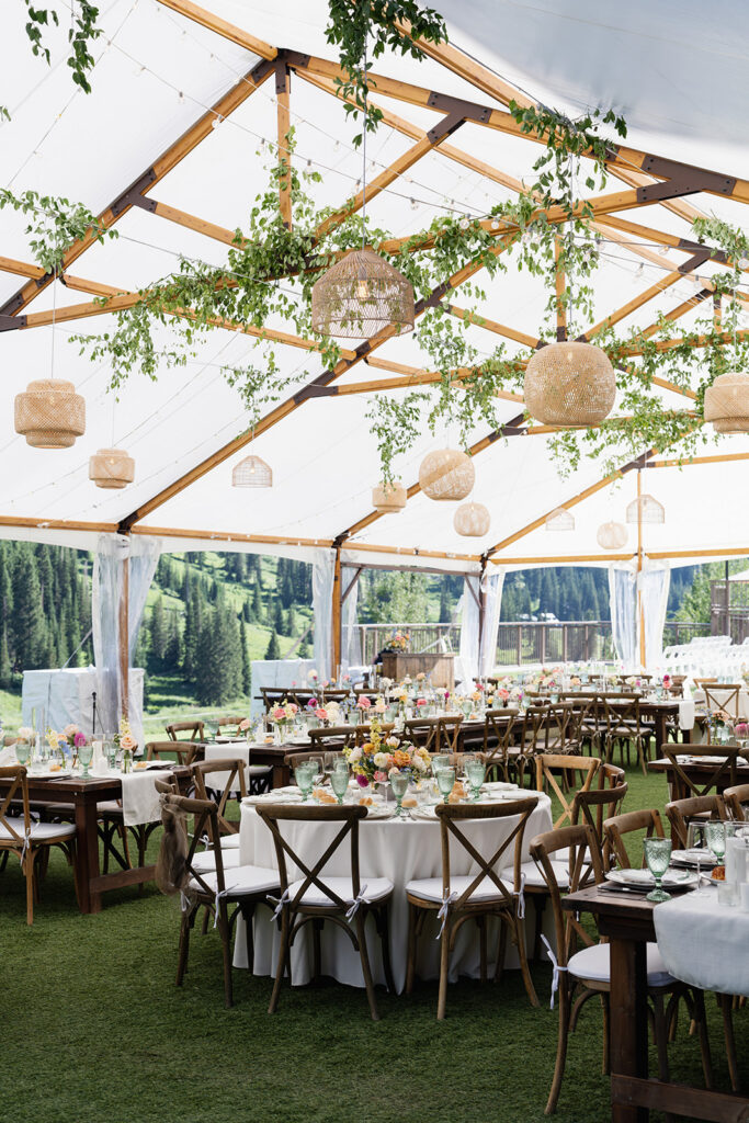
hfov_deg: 33.4
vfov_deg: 48.5
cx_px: 374
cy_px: 562
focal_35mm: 40
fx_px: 1248
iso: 200
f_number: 3.5
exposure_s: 1/1000
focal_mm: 40
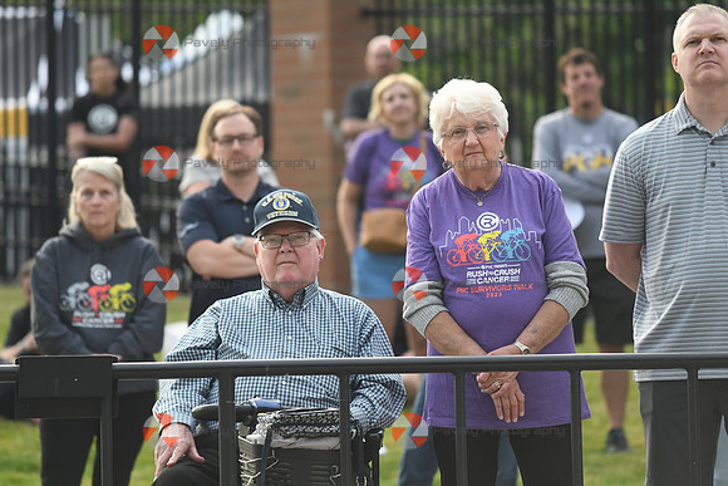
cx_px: 364
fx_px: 6068
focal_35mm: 300
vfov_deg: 4.6
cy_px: 243
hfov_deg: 6.9
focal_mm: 200
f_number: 4
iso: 640
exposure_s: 1/320
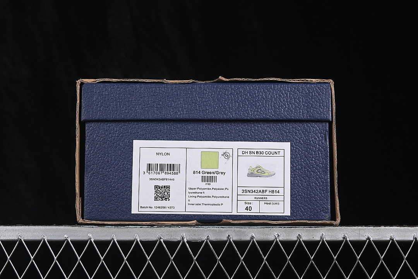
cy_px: 140
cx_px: 209
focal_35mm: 75
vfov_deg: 18.2
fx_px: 871
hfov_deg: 27.0
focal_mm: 50
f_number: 8
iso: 160
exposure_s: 1/80
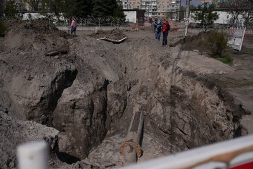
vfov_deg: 43.6
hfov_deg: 61.9
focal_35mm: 30
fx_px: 211
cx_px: 126
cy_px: 84
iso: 80
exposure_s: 1/5000
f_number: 2.8
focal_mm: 30
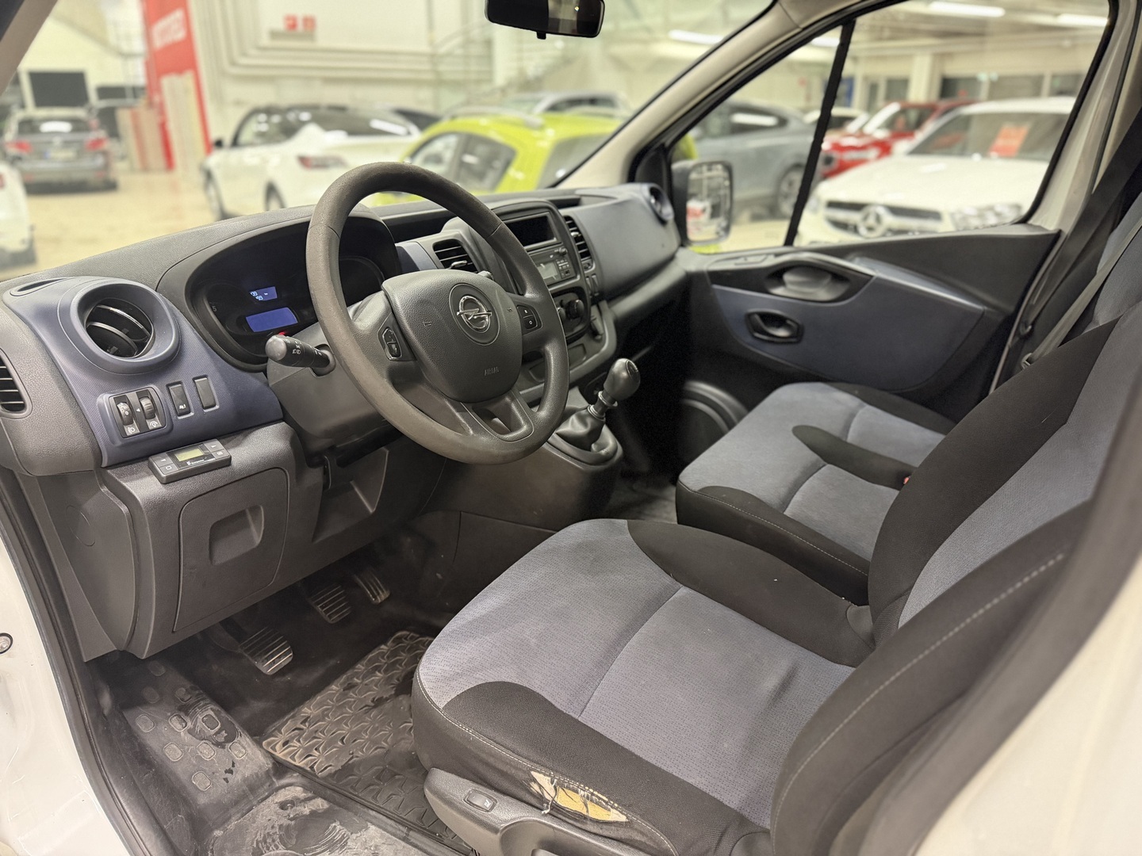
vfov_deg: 56.8
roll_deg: -0.2
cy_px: 428
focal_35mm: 24
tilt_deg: -21.6
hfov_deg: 71.6
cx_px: 571
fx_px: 792
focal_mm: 6.76
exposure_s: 1/50
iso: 640
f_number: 1.78
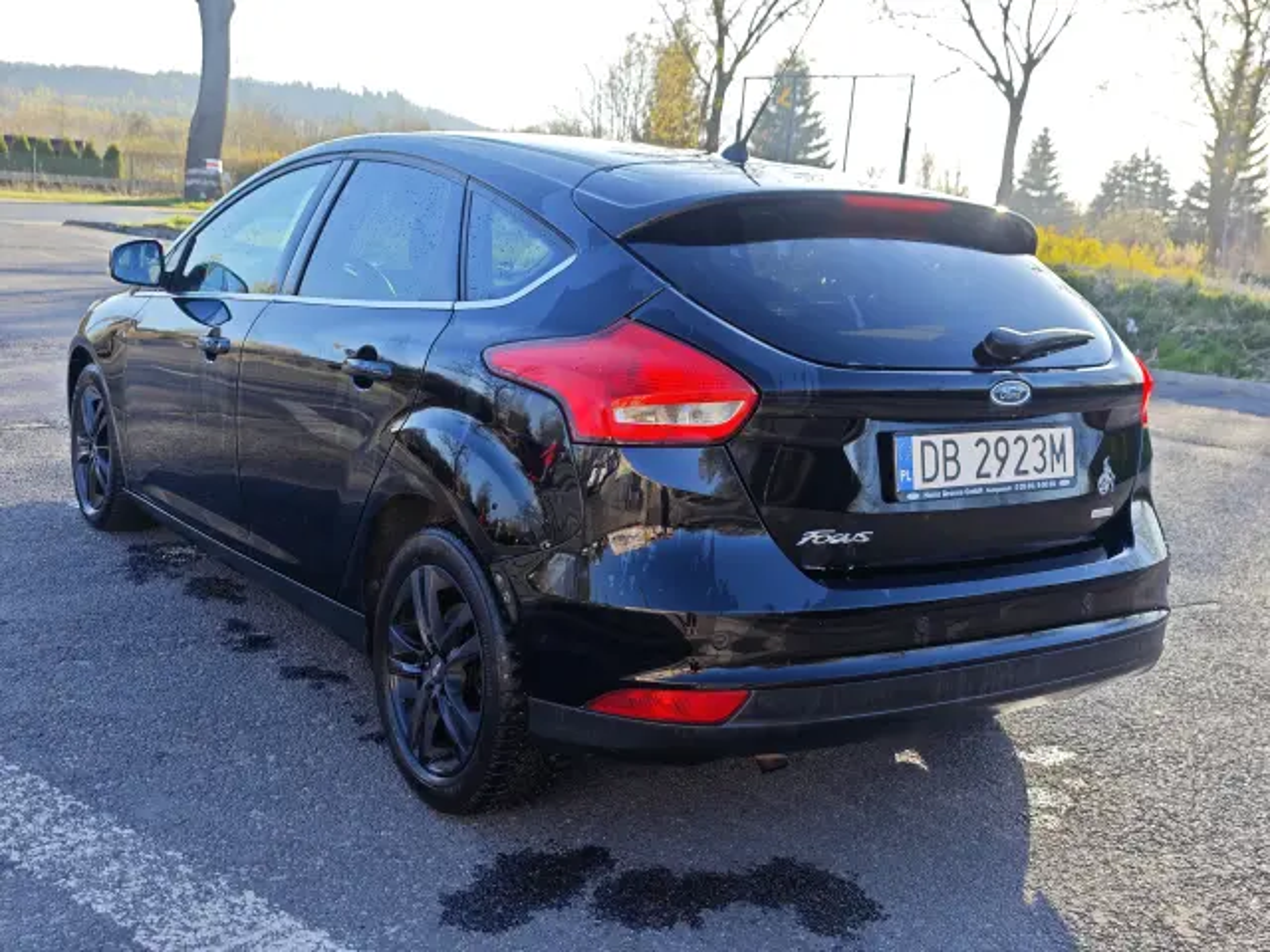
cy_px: 476
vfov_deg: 38.7
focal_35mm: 37
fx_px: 1357
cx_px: 635
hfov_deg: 50.1
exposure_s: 1/552
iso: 50
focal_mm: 8.72
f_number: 2
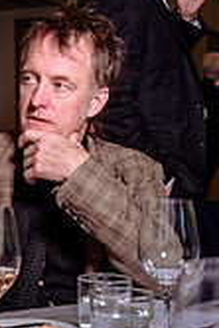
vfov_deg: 21.2
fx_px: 874
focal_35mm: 96
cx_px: -45
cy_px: 183
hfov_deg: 13.9
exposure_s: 1/125
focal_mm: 27.5
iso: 1000
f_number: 3.5
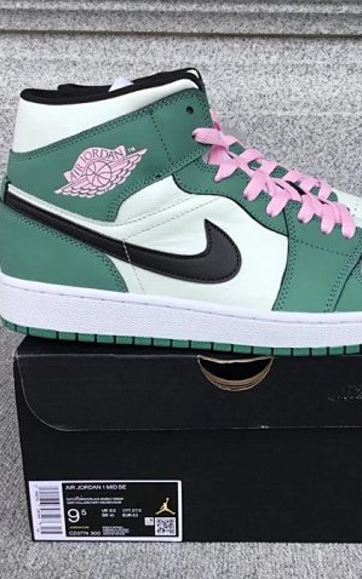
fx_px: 694
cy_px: 290
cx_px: 241
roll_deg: +0.0
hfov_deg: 29.0
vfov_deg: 45.3
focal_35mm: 44
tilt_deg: -18.2
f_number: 2.4
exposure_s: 1/384
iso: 25
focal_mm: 3.3
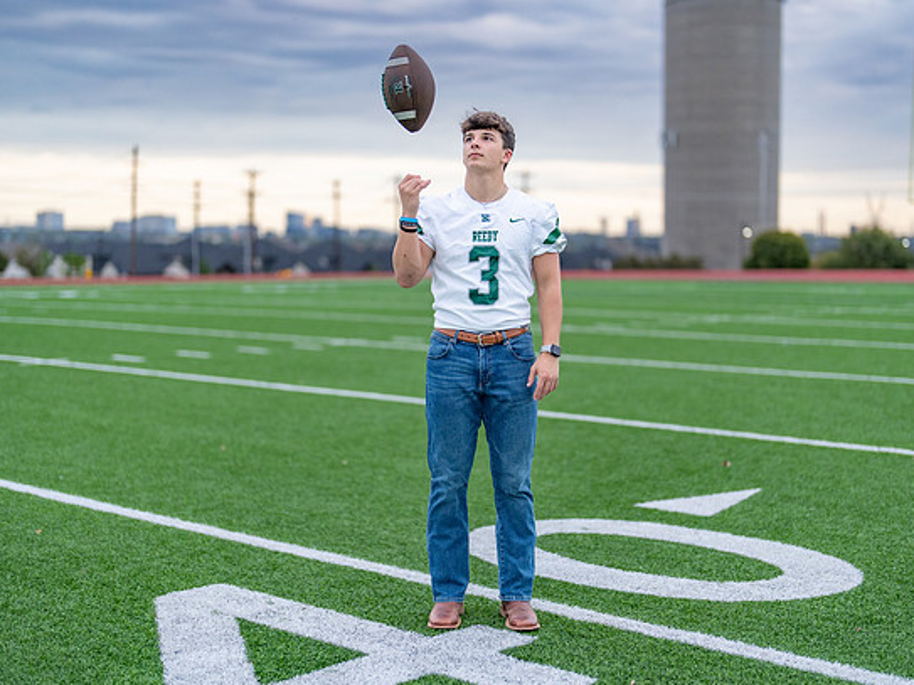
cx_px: 481
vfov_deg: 26.5
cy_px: 342
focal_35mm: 55
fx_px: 1452
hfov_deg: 34.9
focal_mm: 50
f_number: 1.2
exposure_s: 1/1250
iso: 1000
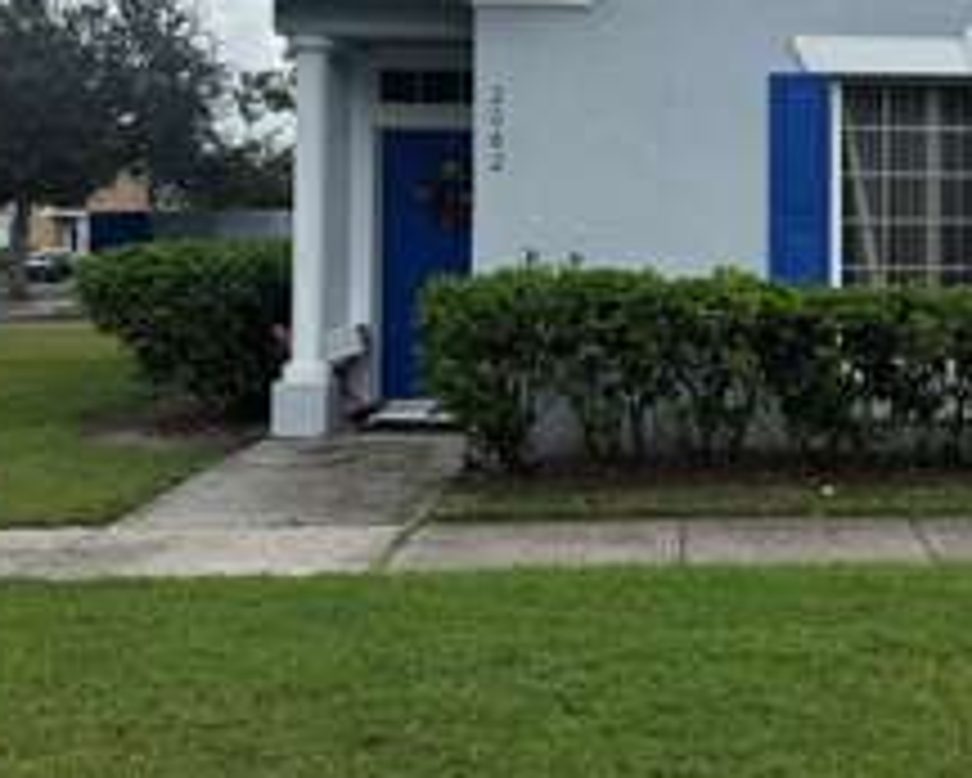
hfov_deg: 34.7
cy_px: 198
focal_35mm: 52
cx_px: 801
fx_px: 1497
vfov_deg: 28.7
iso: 80
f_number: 1.78
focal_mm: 6.76
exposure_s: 1/3247
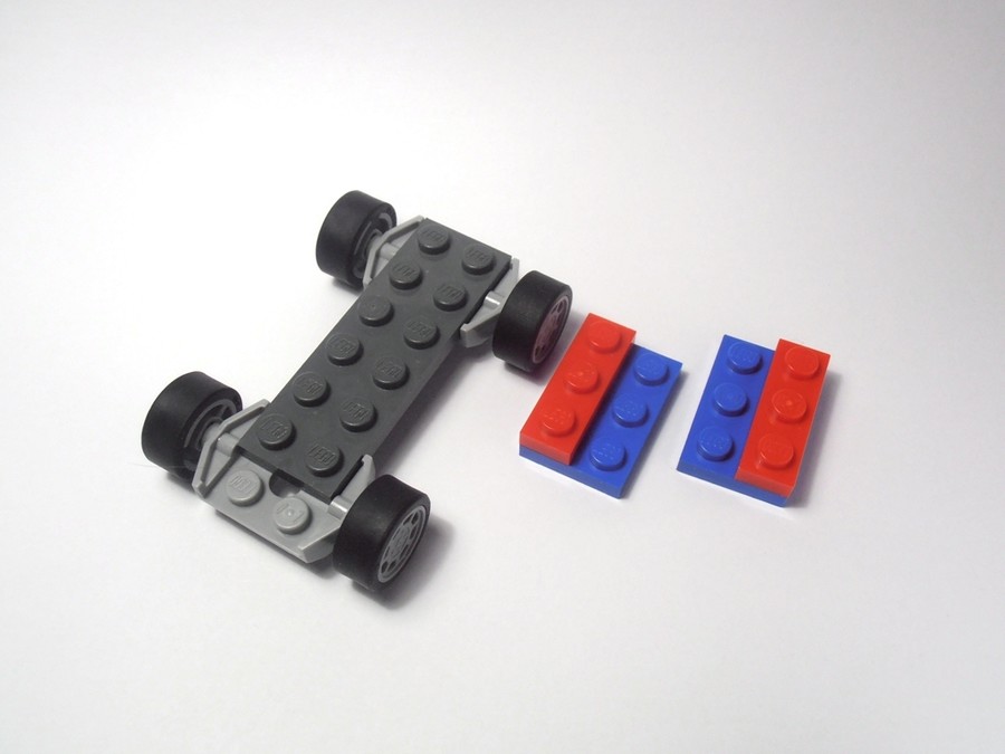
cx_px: 502
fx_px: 1074
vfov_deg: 38.7
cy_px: 377
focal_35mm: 37
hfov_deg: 50.1
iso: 80
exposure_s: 1/80
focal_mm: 6.61
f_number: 3.9
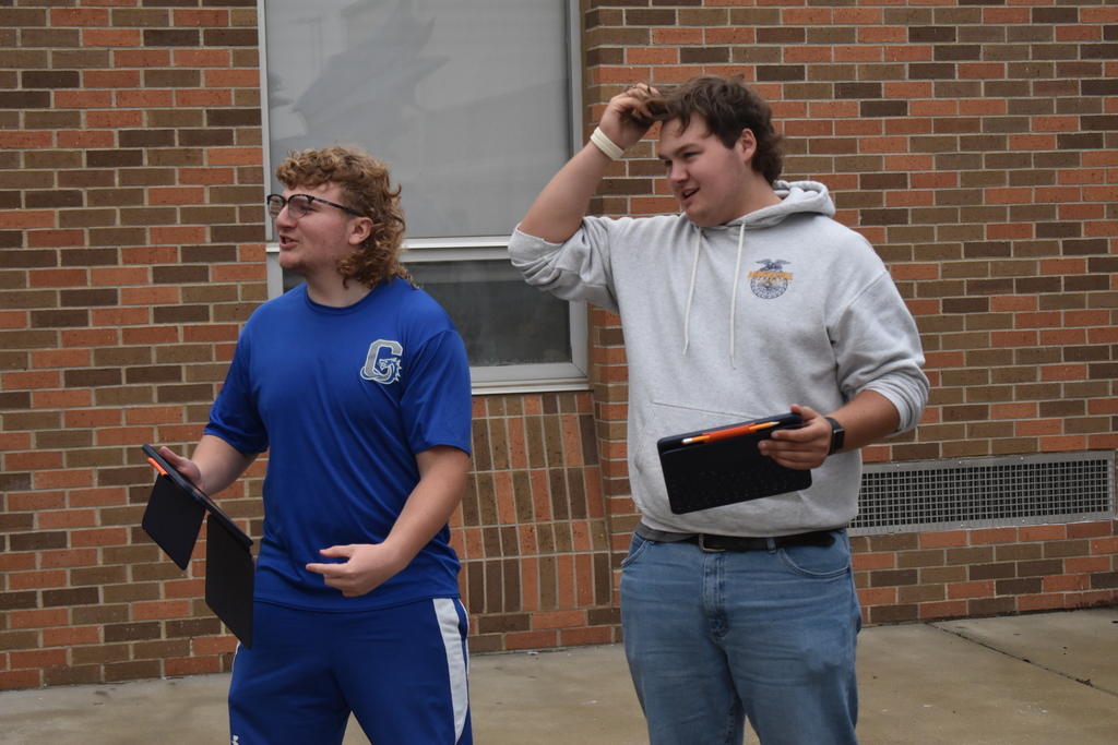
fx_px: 2423
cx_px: 559
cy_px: 372
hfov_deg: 26.0
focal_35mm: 78
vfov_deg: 17.5
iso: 800
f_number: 5.6
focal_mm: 52
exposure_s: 1/1000
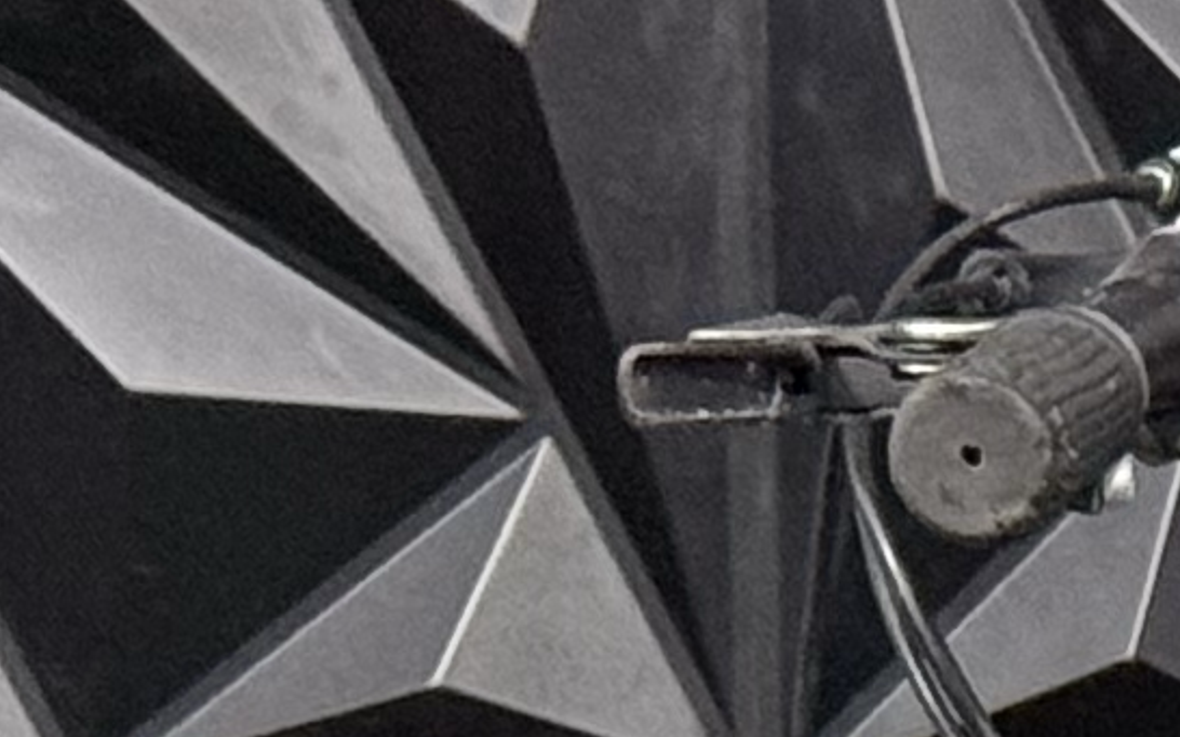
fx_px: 12089
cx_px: 2671
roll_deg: -1.1
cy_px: 1846
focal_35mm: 376
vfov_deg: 3.4
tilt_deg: -8.8
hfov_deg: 5.4
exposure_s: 1/60
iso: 200
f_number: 1.78
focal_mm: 6.76
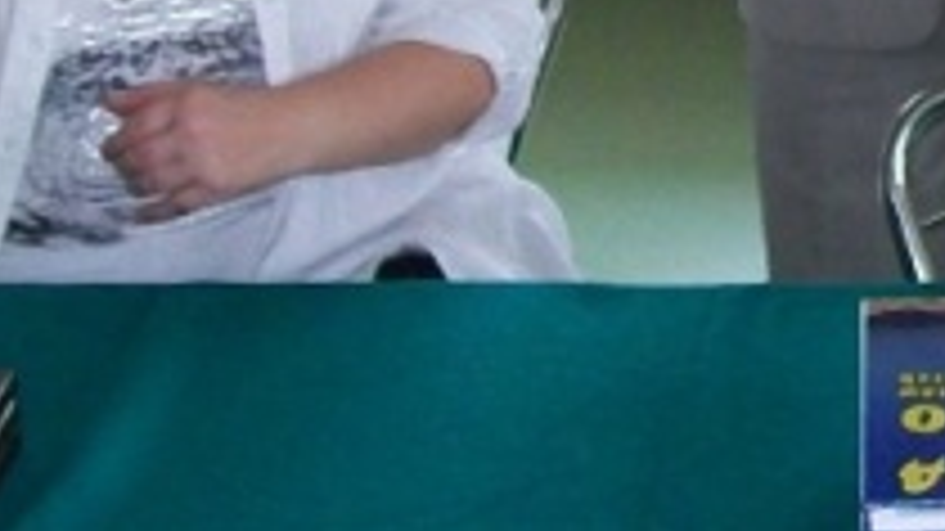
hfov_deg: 15.0
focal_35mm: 141
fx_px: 3532
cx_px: 963
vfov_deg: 8.4
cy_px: -297
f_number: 2.7
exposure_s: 1/100
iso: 160
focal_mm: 6.1
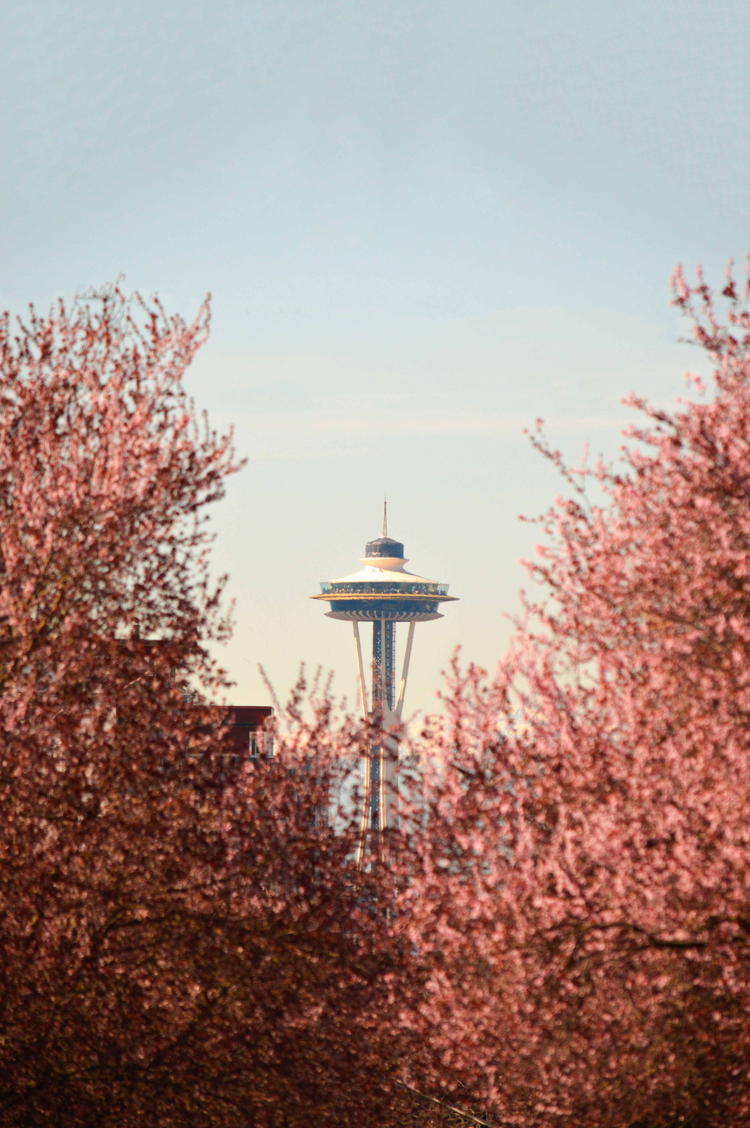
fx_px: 8687
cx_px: 375
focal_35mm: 278
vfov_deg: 7.4
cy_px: 564
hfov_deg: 4.9
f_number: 5
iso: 400
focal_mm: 185
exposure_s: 1/3200
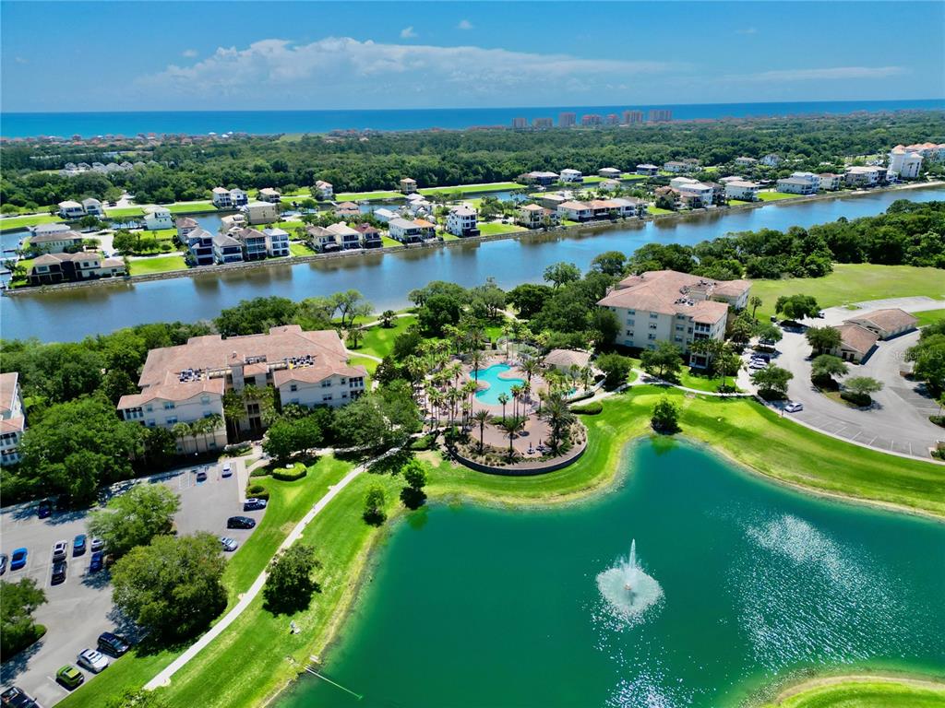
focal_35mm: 24
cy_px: 354
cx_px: 472
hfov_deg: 71.6
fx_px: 655
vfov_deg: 56.8
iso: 100
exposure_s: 1/5000
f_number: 1.7
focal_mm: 6.72
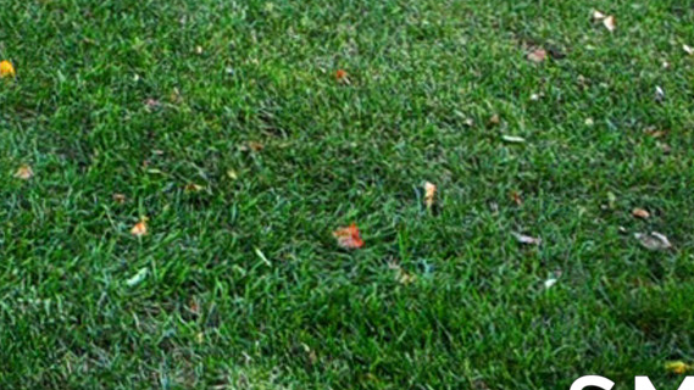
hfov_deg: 18.3
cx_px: -673
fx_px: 1472
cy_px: -703
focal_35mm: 80
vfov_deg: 11.1
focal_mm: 10
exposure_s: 1/125
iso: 640
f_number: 8
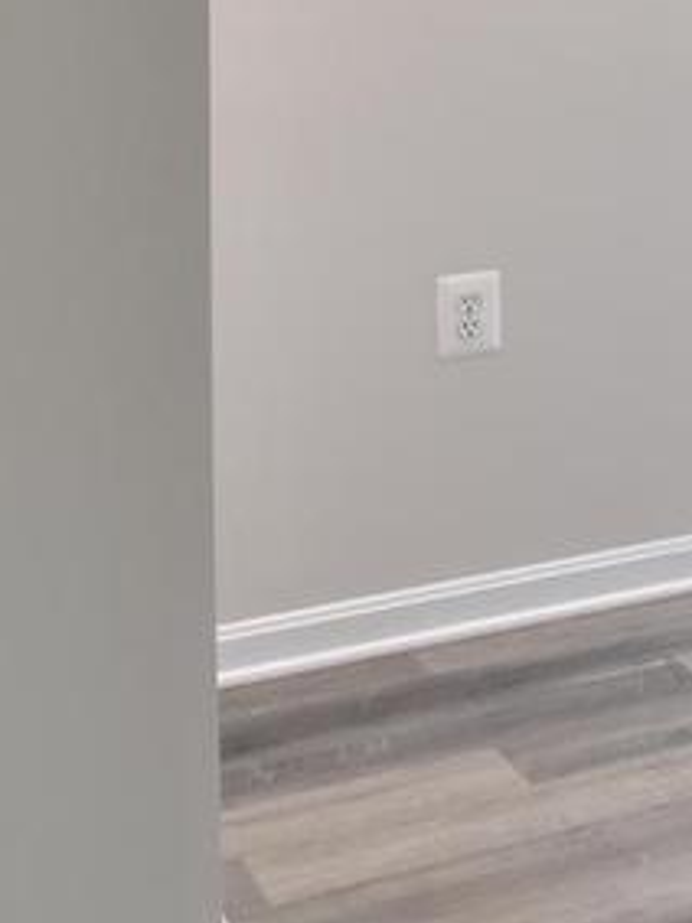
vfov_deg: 20.6
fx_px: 2347
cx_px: 1792
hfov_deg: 12.3
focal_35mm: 88
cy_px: -220
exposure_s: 1/40
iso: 1250
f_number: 4.5
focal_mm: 18
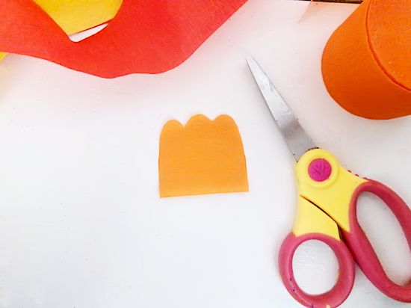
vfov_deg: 49.7
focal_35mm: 28
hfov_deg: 63.5
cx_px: 206
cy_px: 154
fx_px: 332
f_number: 3.9
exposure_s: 1/4
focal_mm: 5.1
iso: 800
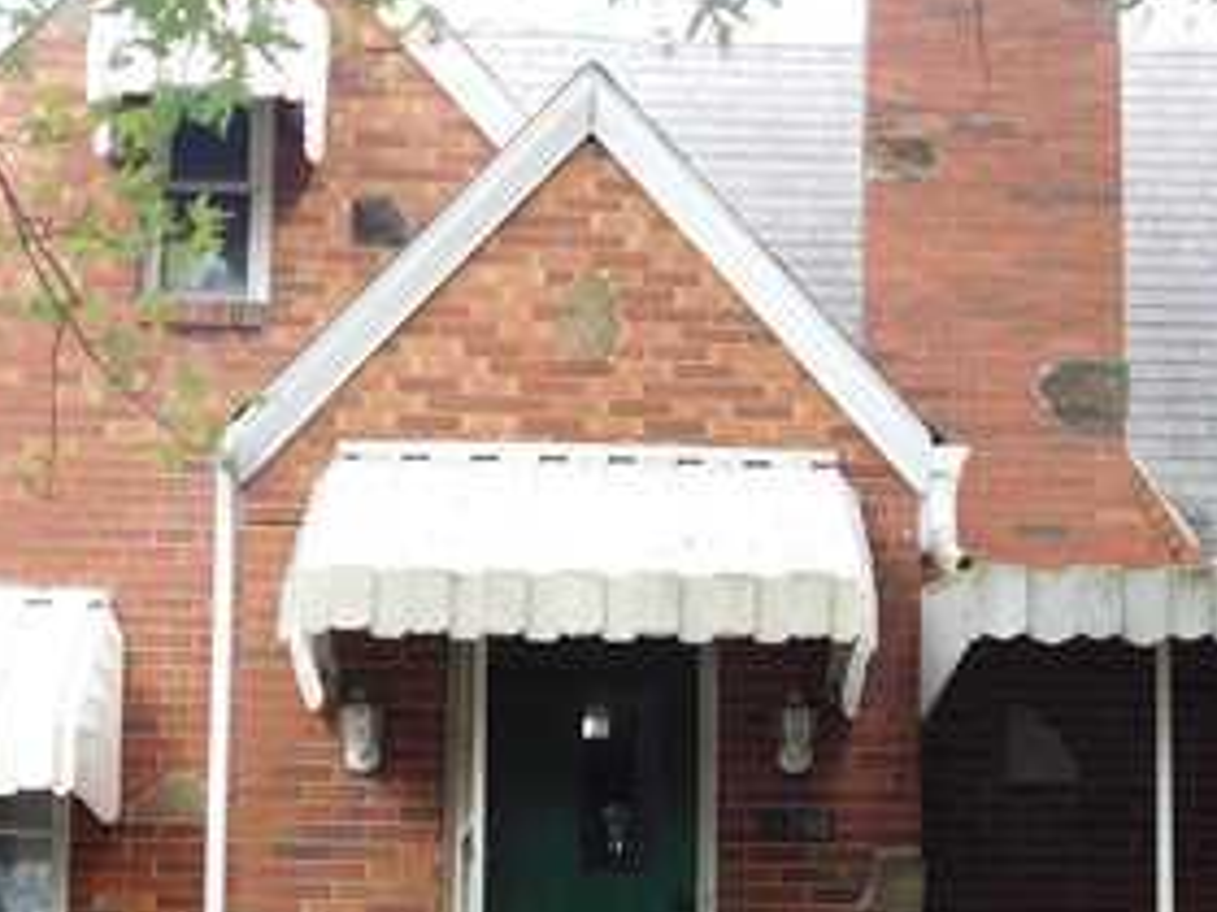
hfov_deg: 19.0
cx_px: 852
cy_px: 790
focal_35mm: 103
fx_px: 3621
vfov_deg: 14.2
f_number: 3.5
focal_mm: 6.3
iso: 125
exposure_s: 1/100
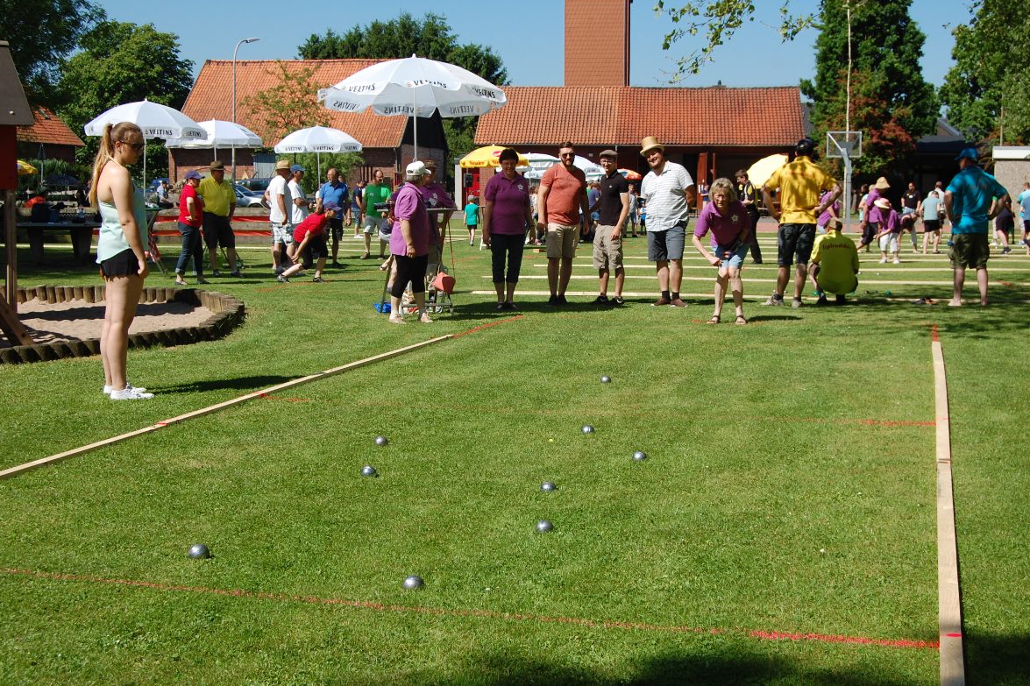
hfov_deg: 40.3
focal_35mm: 49
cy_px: 345
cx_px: 512
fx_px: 1402
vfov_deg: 27.5
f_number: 9
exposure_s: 1/320
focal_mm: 32
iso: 200
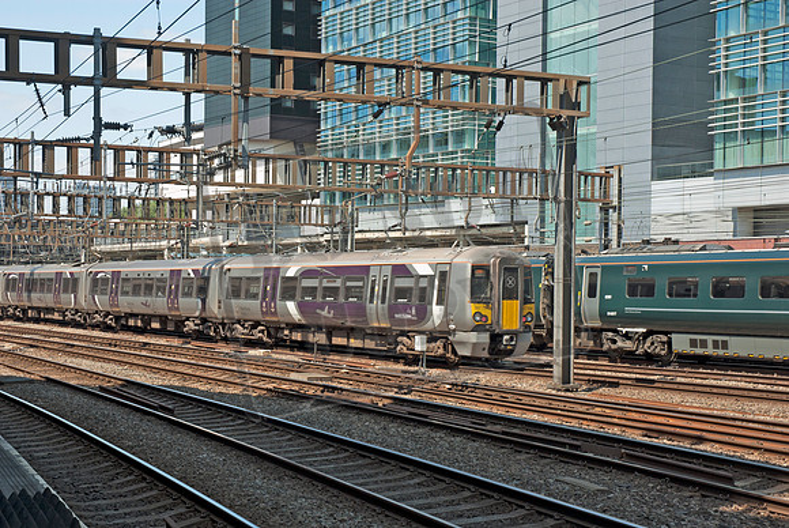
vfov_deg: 22.7
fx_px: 1316
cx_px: 394
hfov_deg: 33.4
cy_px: 264
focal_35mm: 60
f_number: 7.1
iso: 200
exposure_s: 1/200
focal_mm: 40
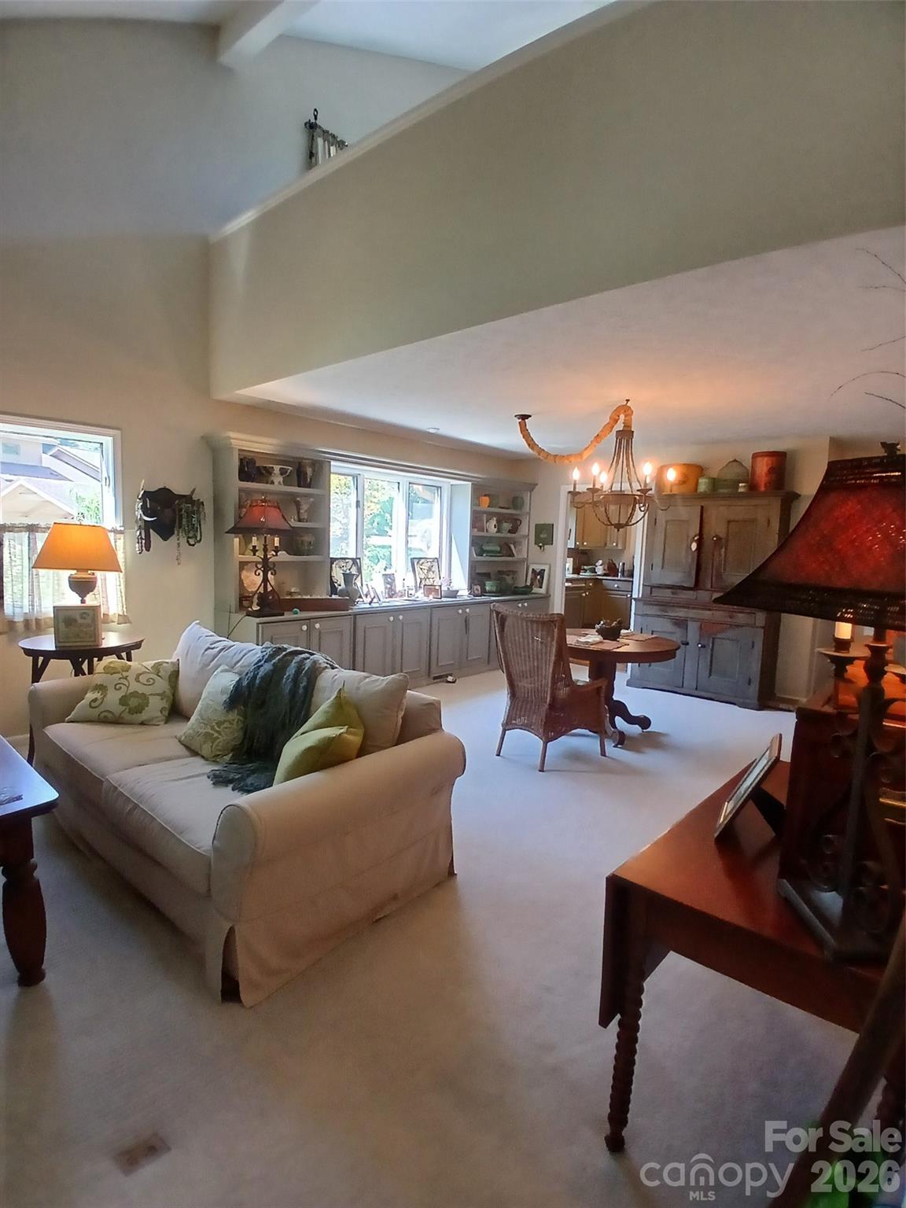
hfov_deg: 74.7
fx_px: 593
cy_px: 604
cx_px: 453
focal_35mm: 17
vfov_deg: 91.0
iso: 125
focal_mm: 1.4
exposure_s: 1/30
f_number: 2.2
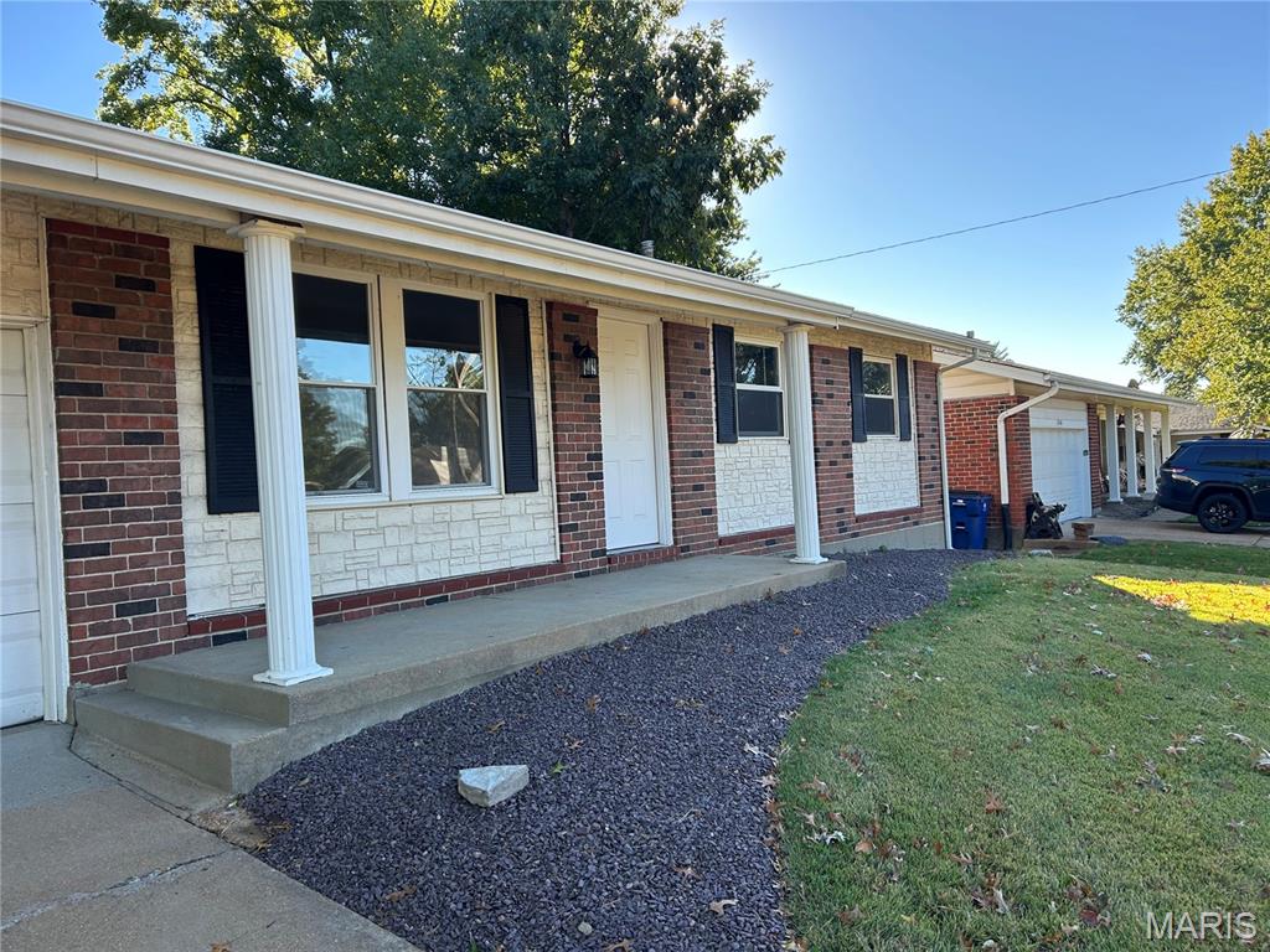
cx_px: 635
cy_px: 476
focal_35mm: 26
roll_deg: +4.5
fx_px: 954
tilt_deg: +0.6
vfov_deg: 53.1
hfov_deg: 67.3
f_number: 1.5
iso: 50
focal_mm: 5.7
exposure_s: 1/646
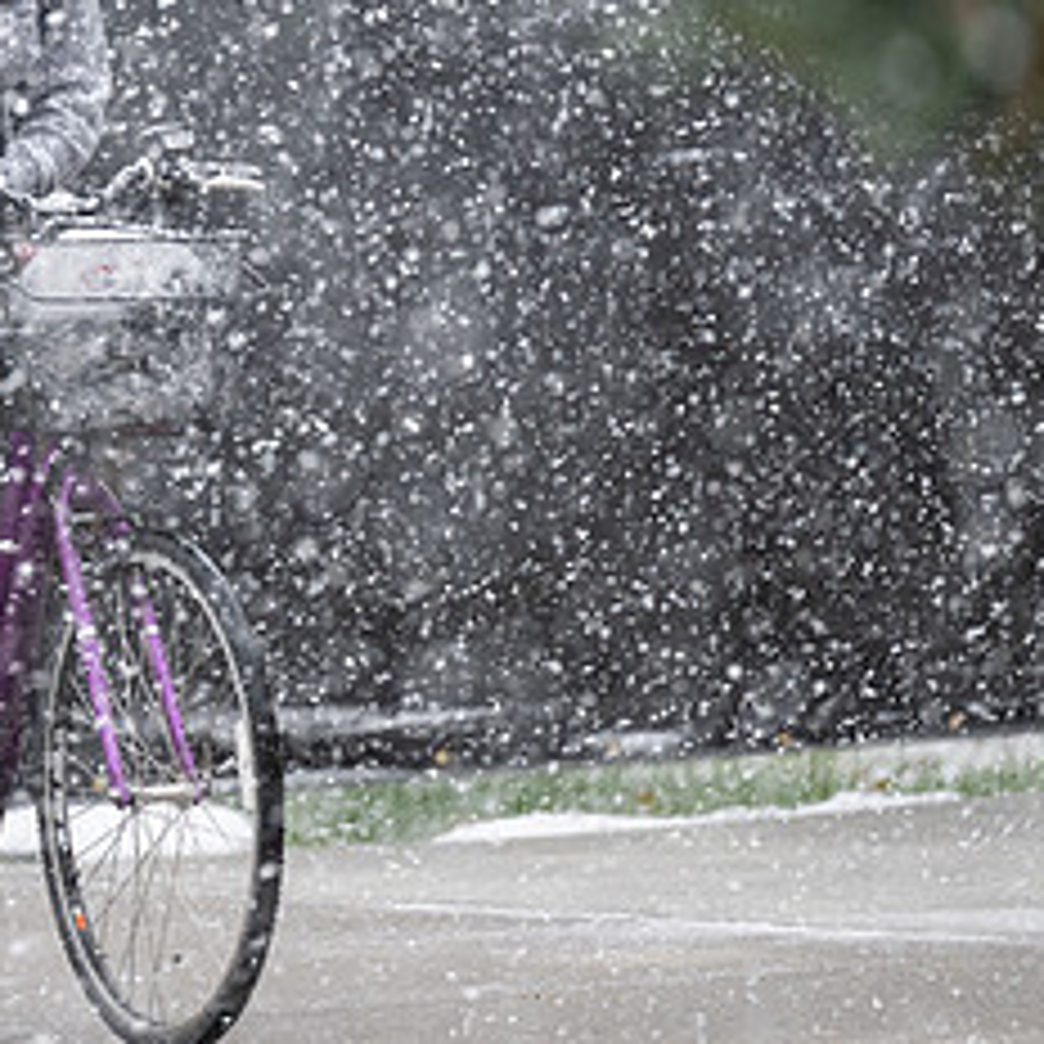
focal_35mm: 444
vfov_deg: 3.9
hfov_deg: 3.9
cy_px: 221
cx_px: 43
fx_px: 15150
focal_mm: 200
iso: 800
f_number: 2.8
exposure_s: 1/800
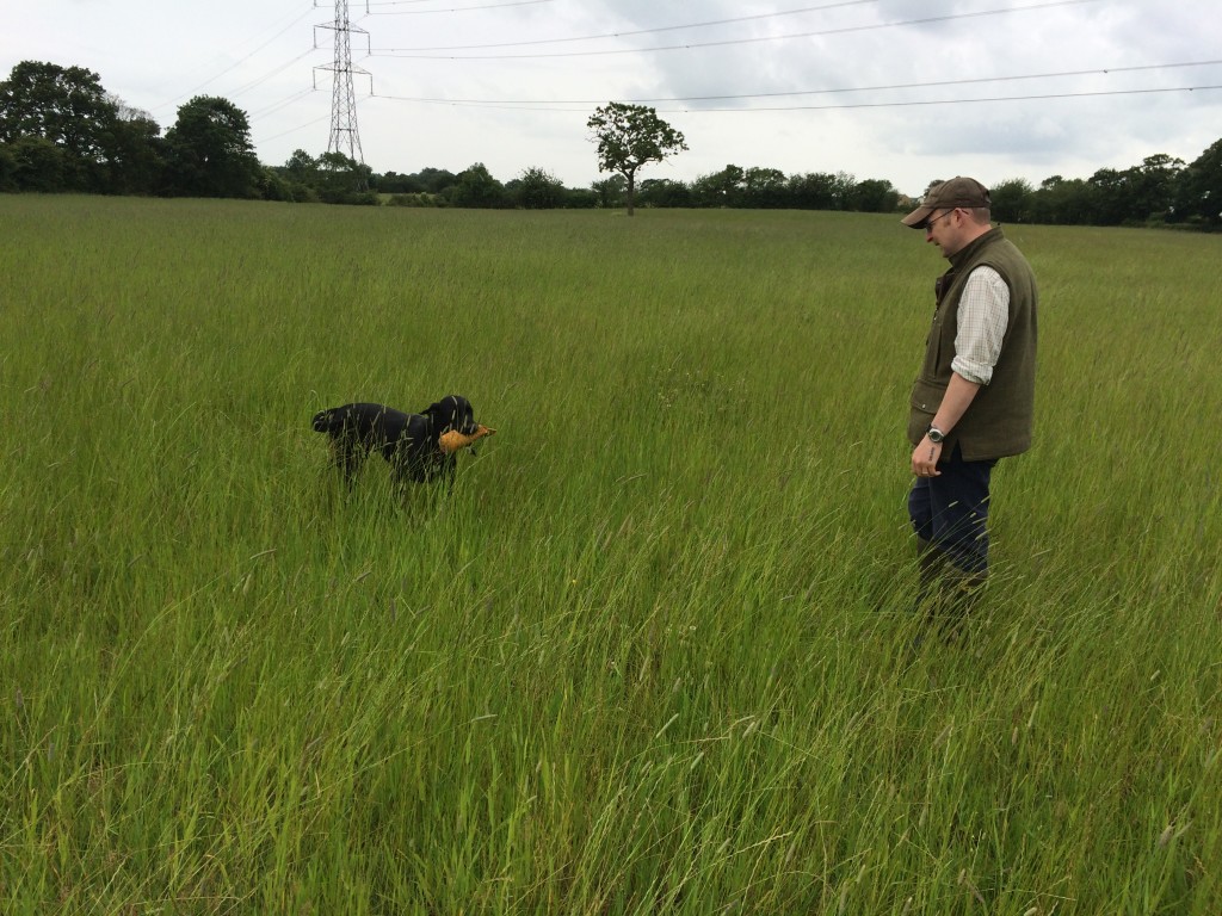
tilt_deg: -14.3
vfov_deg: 48.2
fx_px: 1024
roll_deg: -2.3
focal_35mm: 29
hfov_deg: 61.7
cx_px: 611
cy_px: 458
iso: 32
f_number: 2.2
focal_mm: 4.15
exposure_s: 1/954
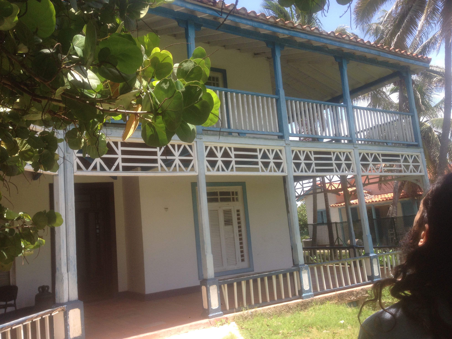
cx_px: 226
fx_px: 431
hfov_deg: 55.4
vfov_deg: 42.9
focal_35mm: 33
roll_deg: +2.3
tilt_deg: +8.5
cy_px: 170
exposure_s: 1/484
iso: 50
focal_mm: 4.12
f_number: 2.4
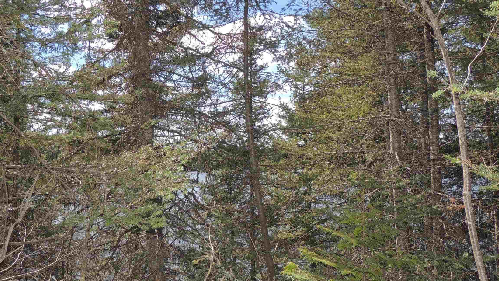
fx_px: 463
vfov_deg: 33.7
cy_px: 122
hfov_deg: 56.5
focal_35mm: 35
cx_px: 219
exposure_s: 1/800
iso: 100
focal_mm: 4.3
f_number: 3
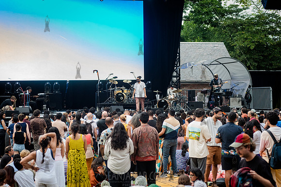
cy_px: 94
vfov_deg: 15.9
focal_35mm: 86
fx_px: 673
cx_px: 140
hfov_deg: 23.6
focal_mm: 86
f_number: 4
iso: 2000
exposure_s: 1/320
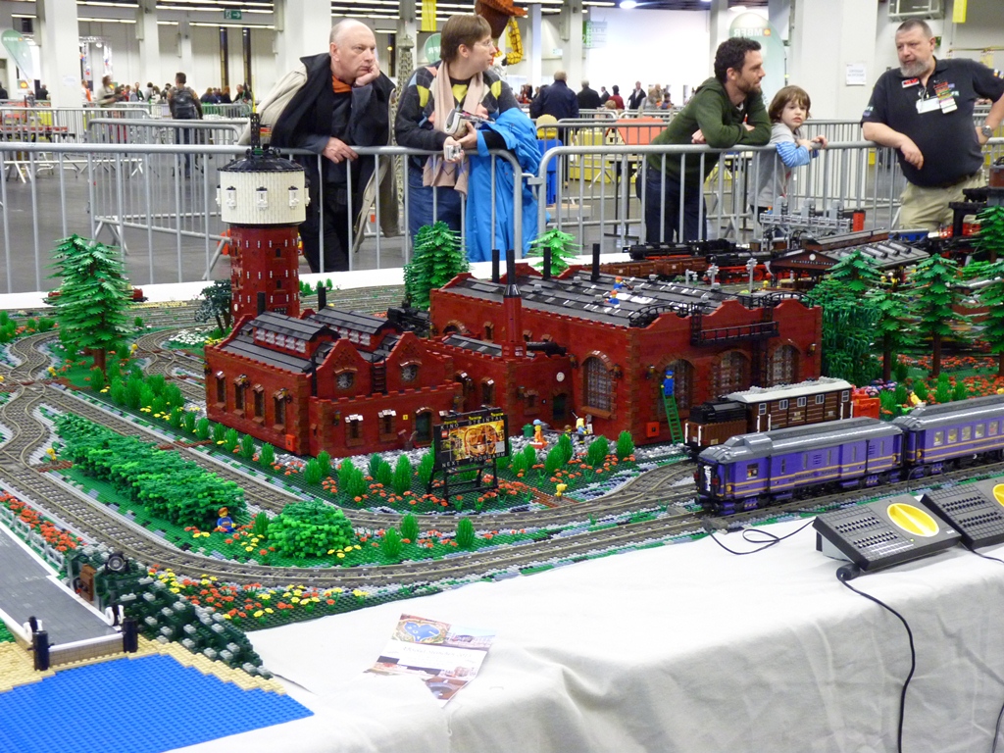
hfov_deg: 36.2
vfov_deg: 27.5
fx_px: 1537
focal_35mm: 53
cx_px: 502
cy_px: 376
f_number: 3.2
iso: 400
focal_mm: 9.5
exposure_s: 1/10
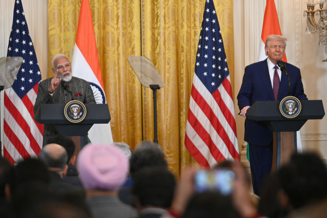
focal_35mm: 170
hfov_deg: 12.1
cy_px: 109
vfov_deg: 8.1
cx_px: 164
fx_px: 1544
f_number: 3.5
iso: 5000
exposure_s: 1/250
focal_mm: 170
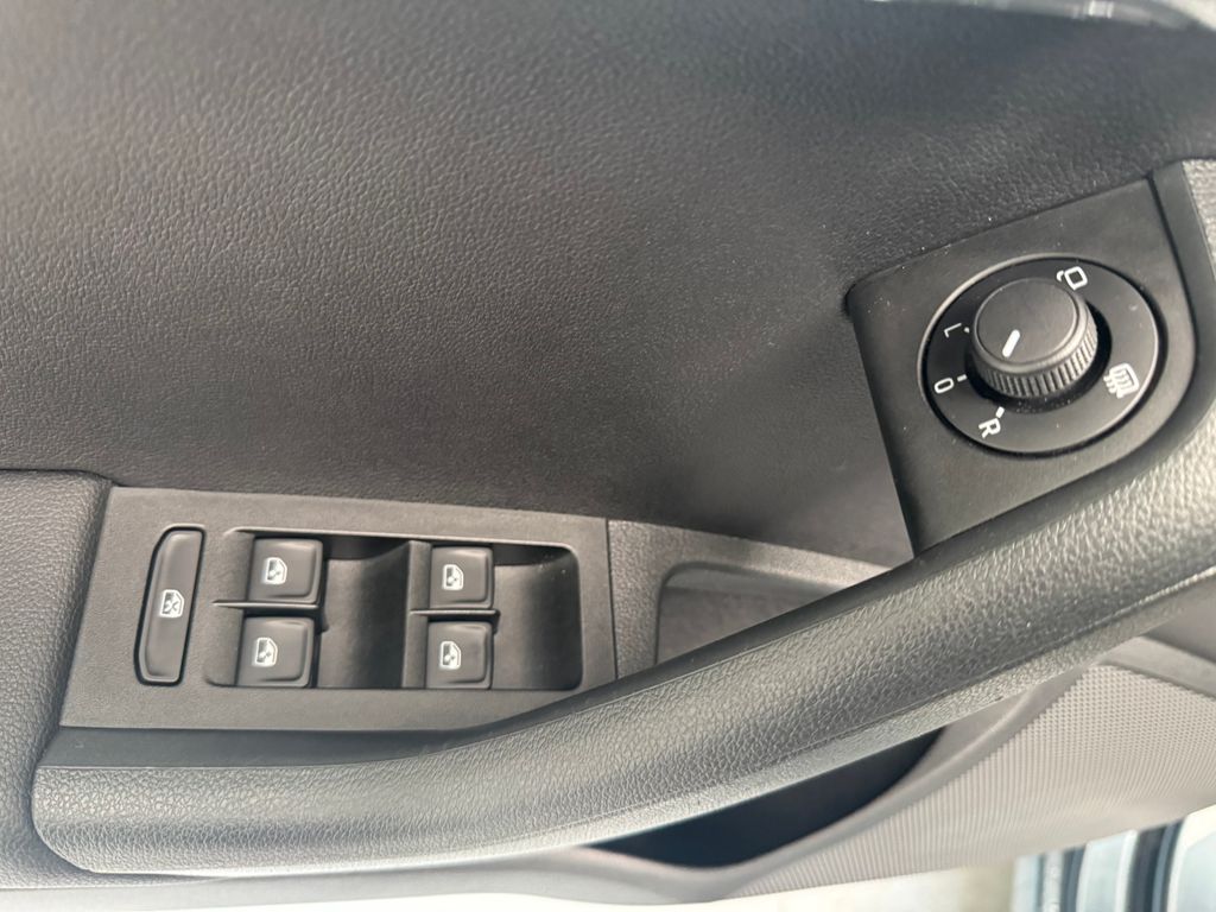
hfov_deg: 71.6
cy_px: 456
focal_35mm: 24
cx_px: 608
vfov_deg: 56.8
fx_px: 843
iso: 800
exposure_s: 1/50
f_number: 1.78
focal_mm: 6.76
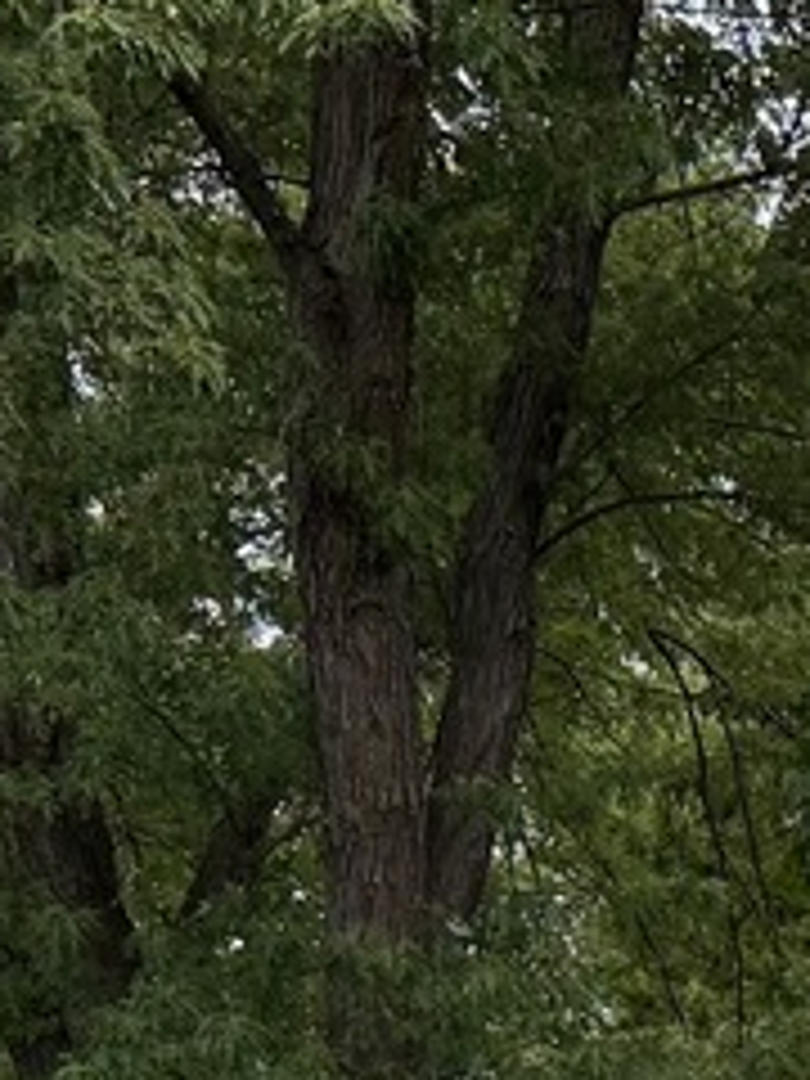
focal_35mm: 144
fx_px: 4493
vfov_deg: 12.5
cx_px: 2120
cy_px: 1944
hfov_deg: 9.0
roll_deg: +2.1
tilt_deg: -6.8
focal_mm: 6.76
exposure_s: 1/1091
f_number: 1.78
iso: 100
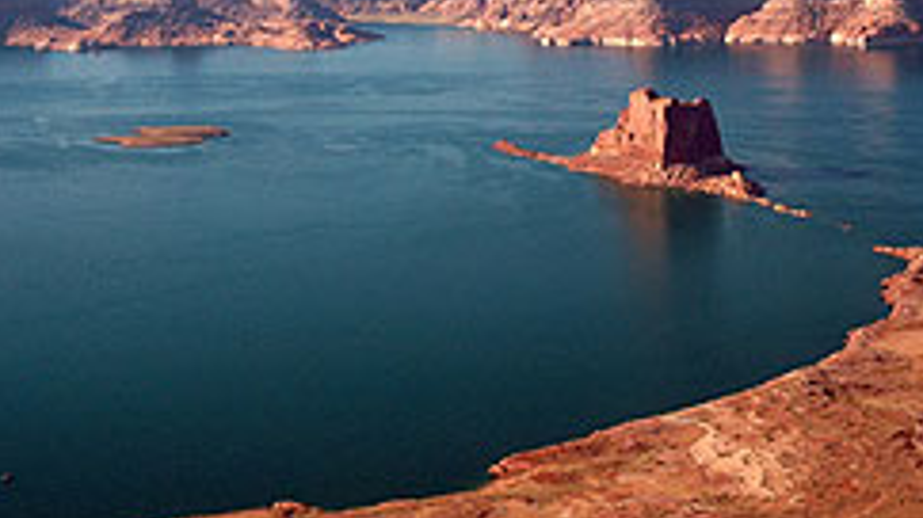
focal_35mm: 70
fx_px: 1713
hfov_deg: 29.8
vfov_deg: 17.1
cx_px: 664
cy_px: 128
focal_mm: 24
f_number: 7.1
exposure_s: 1/200
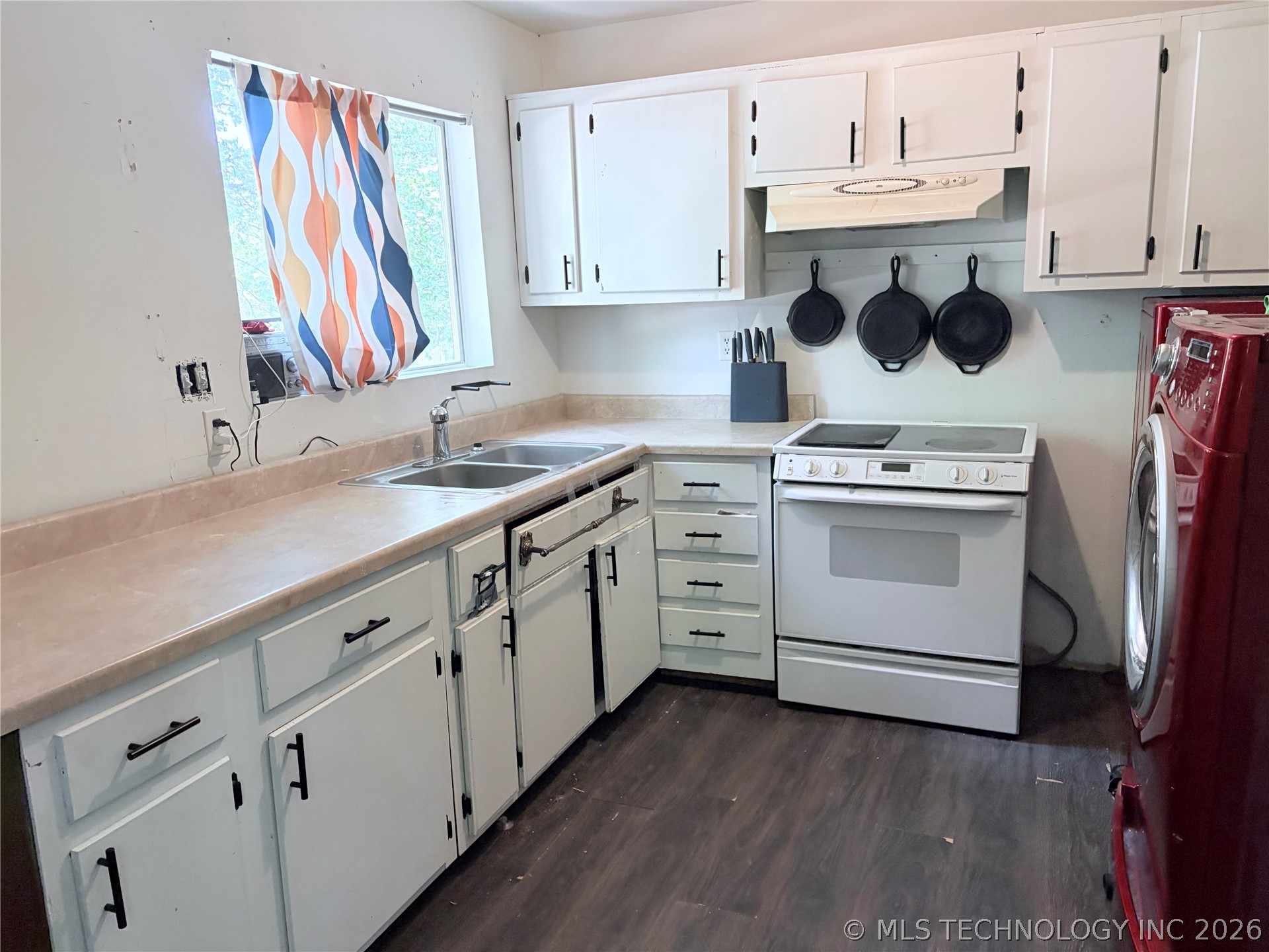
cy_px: 476
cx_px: 634
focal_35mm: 26
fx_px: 953
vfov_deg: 53.1
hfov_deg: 67.3
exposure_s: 1/60
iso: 250
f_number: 1.6
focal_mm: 5.96
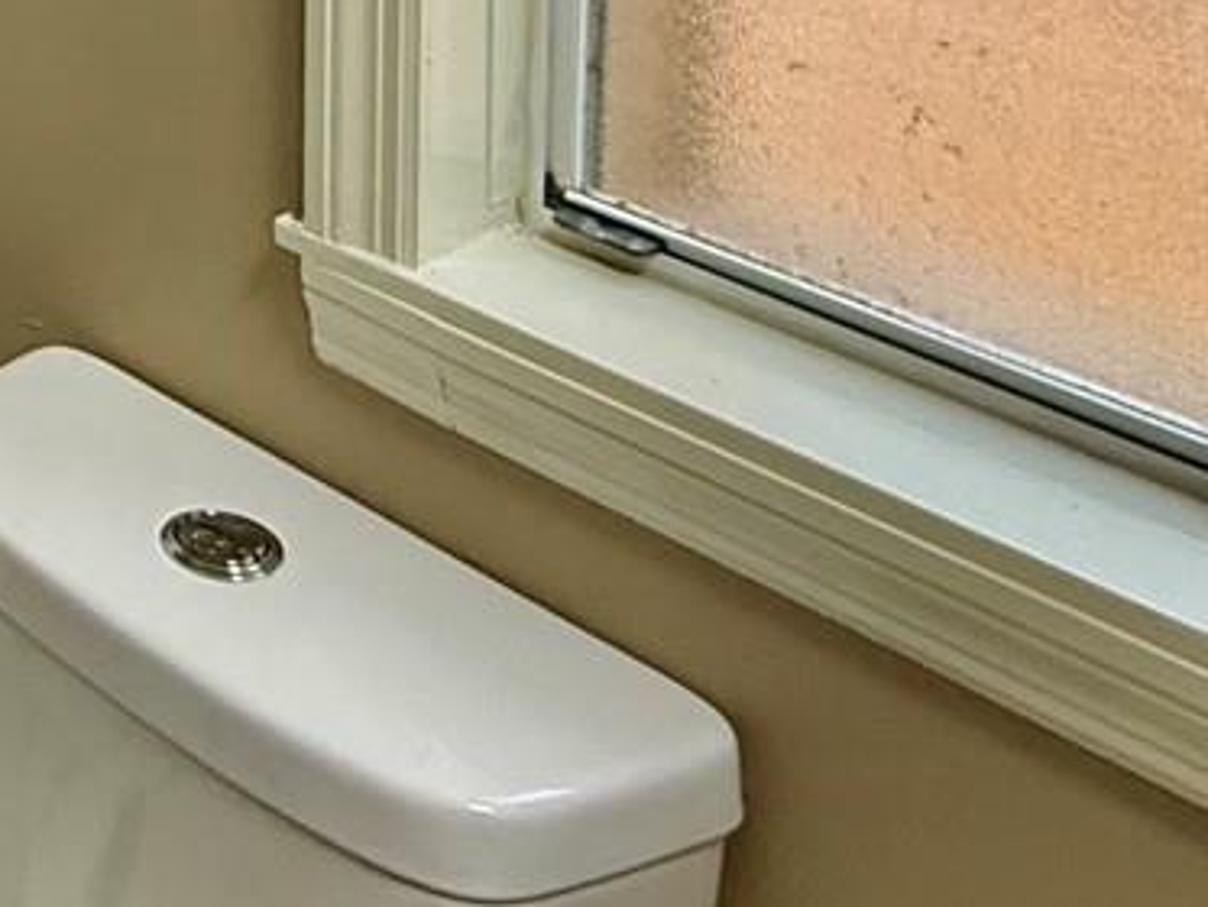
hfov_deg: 24.5
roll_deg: +1.9
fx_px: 2095
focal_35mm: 60
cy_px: -450
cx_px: -632
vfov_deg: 20.8
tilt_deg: -6.8
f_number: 2.2
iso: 200
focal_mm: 2.22
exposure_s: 1/60
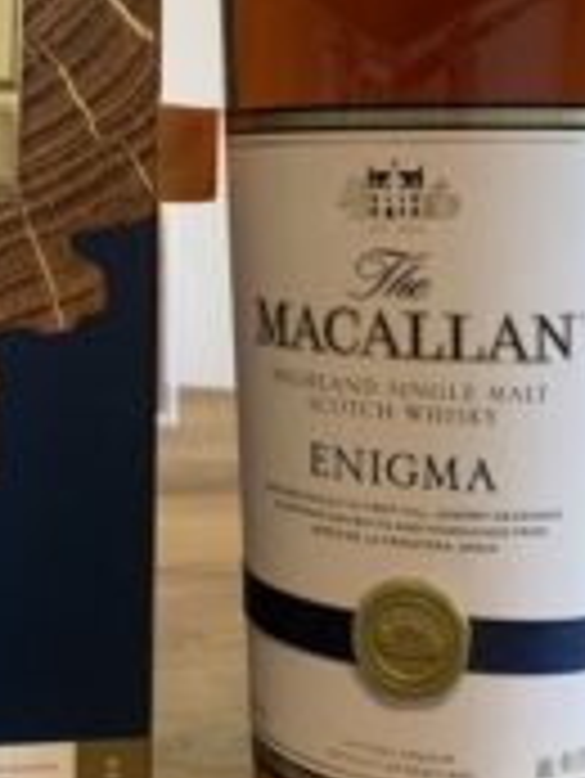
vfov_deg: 31.4
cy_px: 166
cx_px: 86
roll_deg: -0.1
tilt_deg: +0.9
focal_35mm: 60
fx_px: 1350
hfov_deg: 23.9
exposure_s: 1/41
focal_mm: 4.25
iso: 400
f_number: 1.8
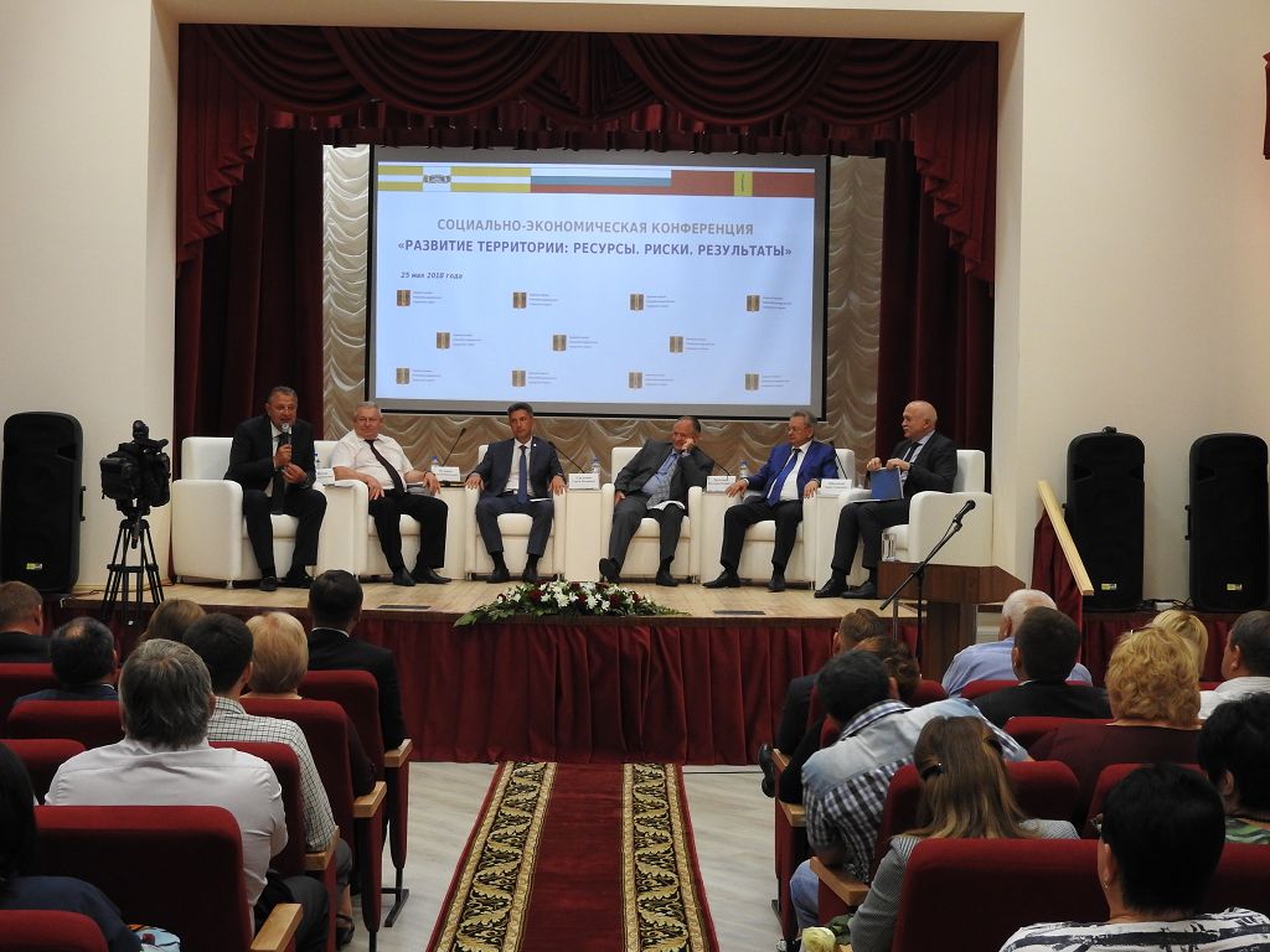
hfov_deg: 38.2
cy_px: 476
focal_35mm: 50
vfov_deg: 29.1
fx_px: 1834
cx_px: 635
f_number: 4
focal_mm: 9
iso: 320
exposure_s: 1/30
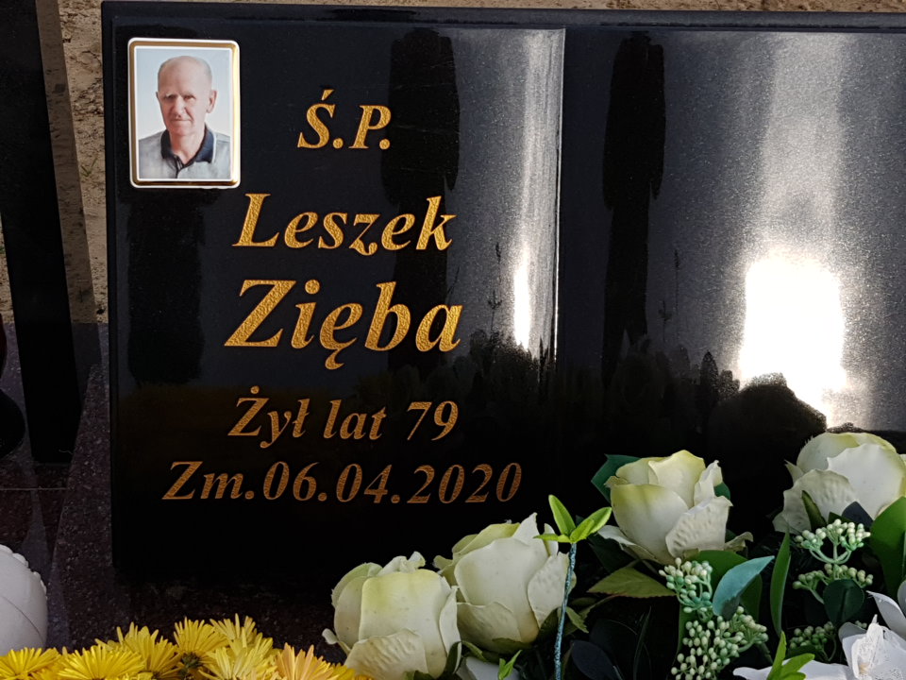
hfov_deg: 67.3
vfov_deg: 53.1
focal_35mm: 26
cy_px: 340
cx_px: 453
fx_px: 680
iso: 40
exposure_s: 1/1140
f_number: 1.7
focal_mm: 4.2
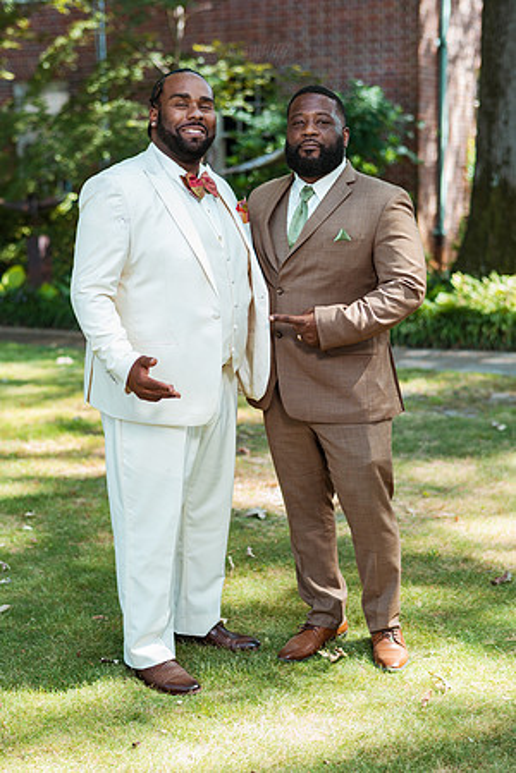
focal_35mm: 58
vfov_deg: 34.5
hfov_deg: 23.4
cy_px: 386
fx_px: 1247
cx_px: 258
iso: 50
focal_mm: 58
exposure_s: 1/200
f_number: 2.8
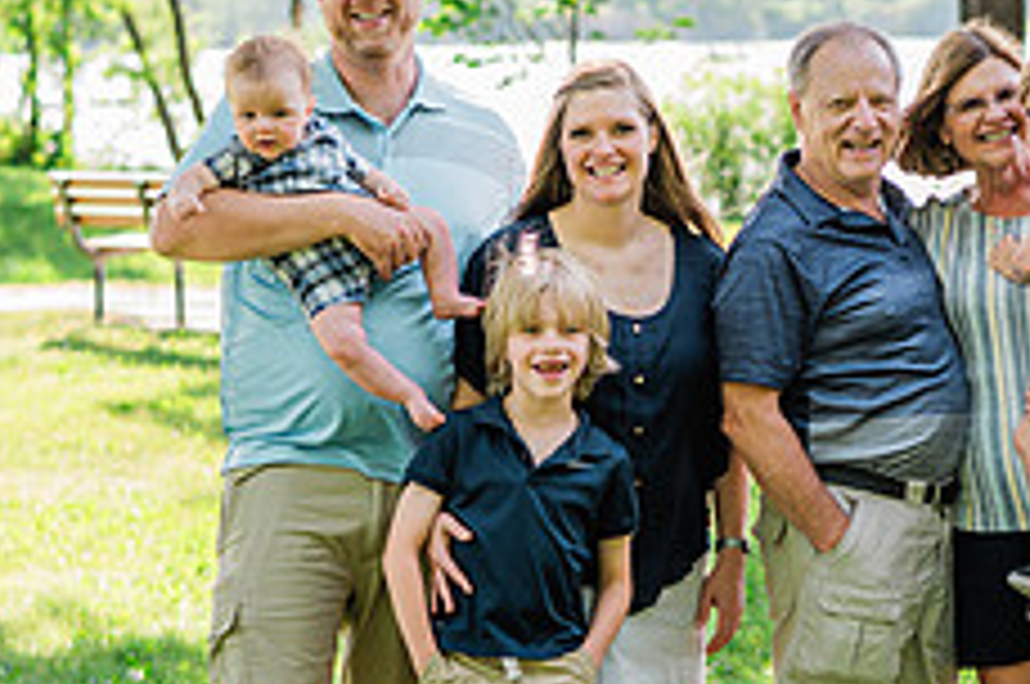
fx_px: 4200
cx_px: 859
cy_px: 432
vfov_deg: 9.3
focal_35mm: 147
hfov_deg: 13.9
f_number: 2.8
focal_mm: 58
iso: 200
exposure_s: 1/500
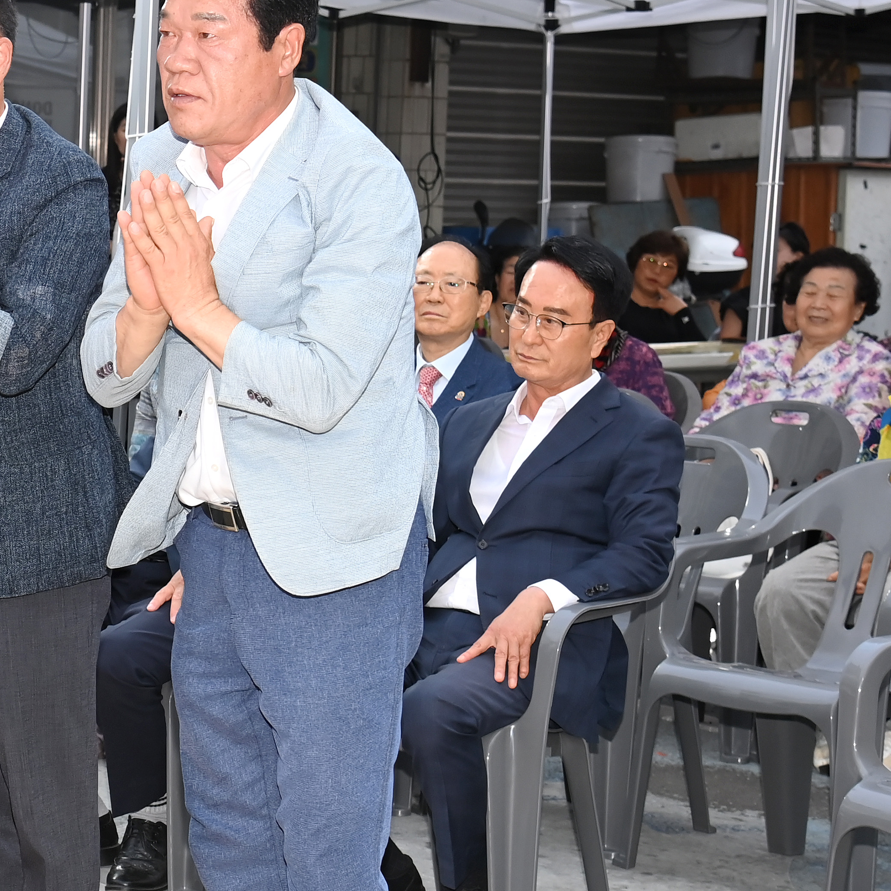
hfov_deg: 15.3
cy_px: 524
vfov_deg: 16.0
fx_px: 3174
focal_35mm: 109
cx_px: -229
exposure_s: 1/250
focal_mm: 48
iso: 640
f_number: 6.3
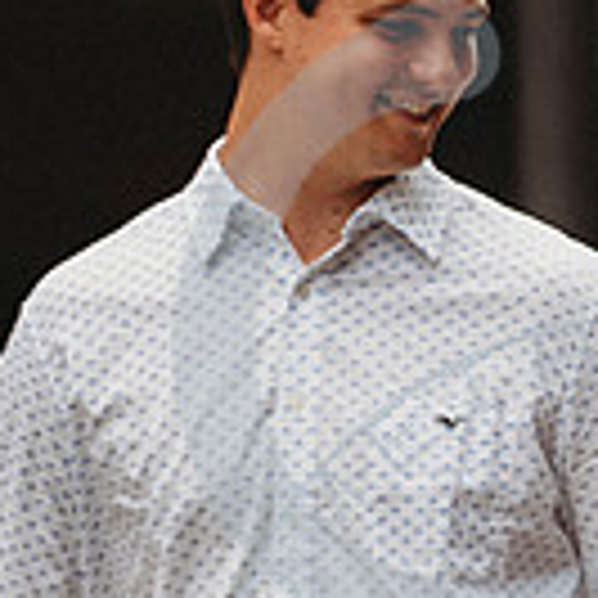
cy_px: 395
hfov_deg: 2.2
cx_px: 827
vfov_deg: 2.2
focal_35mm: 799
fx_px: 15616
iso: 100
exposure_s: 1/400
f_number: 2.8
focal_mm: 200
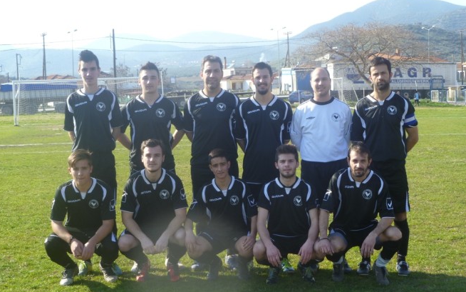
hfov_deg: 33.5
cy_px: 150
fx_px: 775
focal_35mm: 61
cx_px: 232
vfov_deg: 21.3
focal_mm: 10.2
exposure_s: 1/200
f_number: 4
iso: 80
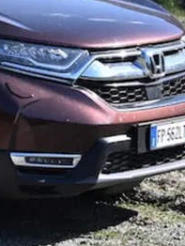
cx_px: -296
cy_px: -56
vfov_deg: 11.0
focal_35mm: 176
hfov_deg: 7.7
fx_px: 1252
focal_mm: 40
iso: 200
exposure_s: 1/1000
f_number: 4
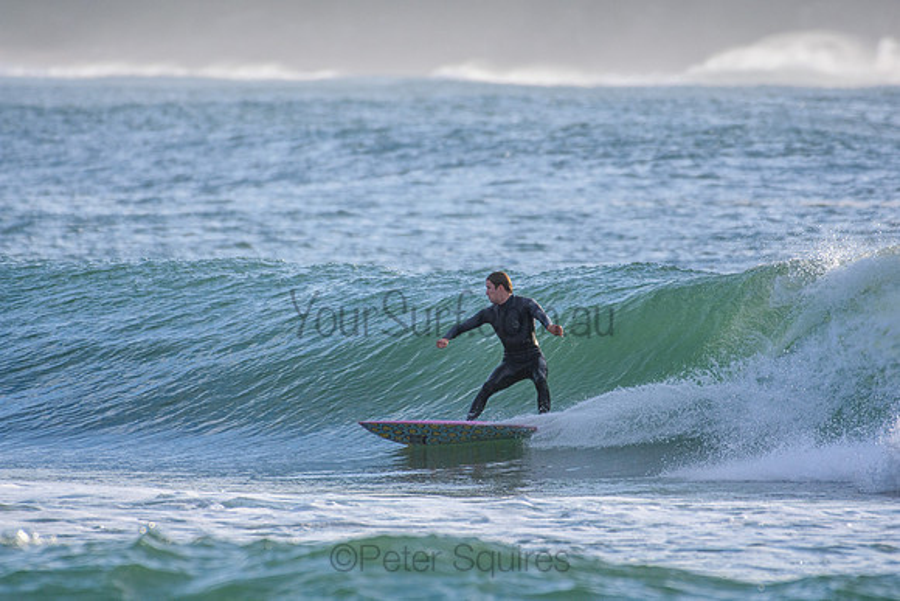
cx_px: 450
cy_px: 300
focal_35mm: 750
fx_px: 18754
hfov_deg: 2.7
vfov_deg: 1.8
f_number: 5.6
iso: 400
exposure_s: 1/2000
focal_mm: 500
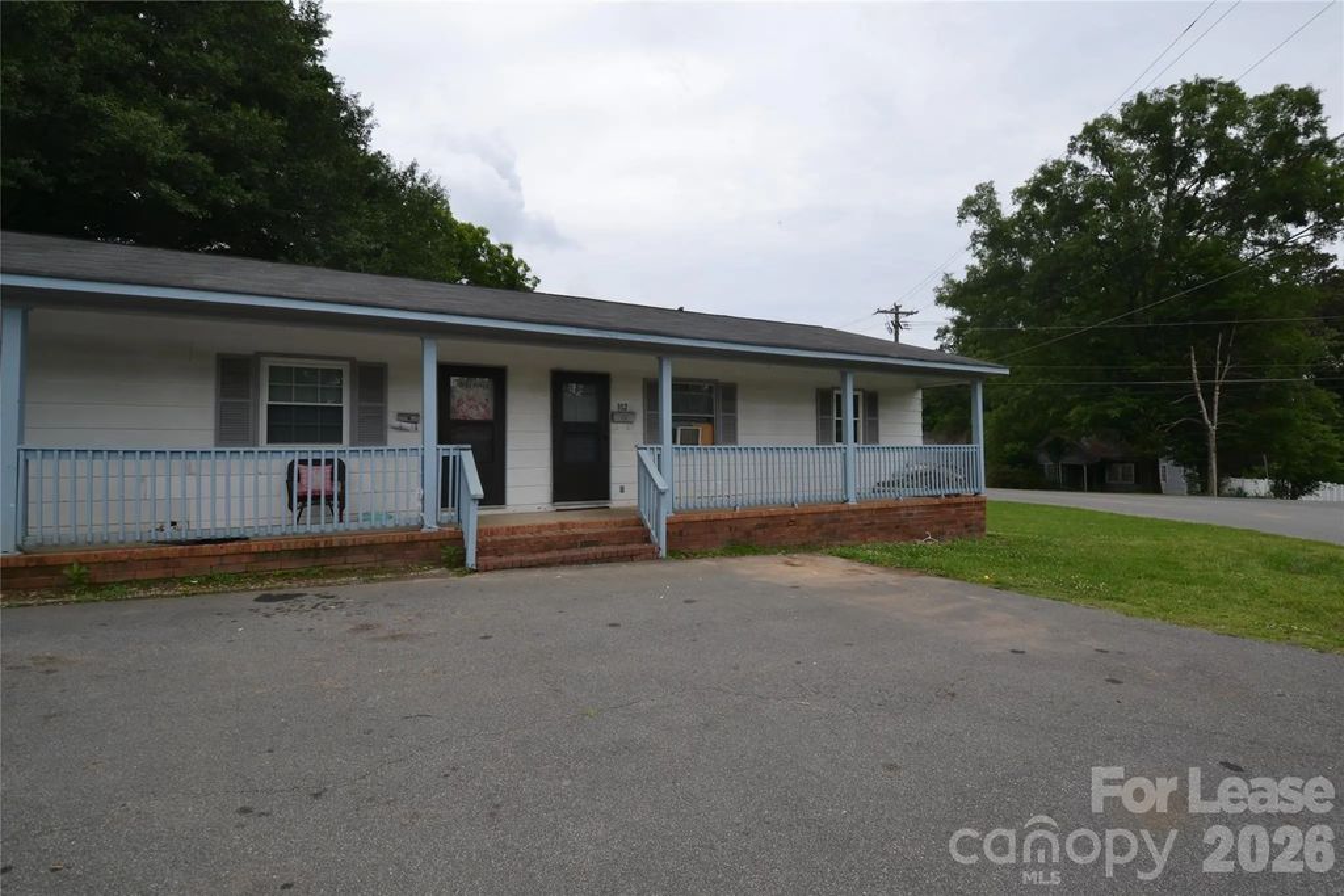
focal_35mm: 15
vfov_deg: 77.3
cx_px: 672
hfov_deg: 100.4
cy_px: 448
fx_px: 560
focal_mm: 10
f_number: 7.1
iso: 100
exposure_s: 1/250
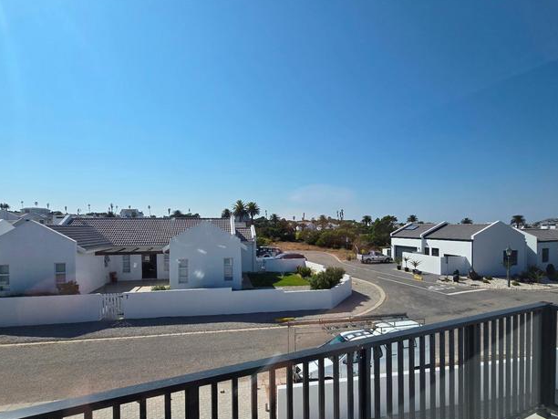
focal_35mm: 17
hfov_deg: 91.0
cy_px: 238
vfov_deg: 74.3
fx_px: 274
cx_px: 287
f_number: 2.2
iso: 50
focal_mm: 2.2
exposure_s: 1/3967
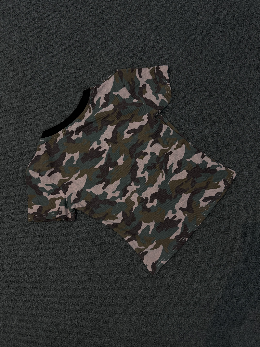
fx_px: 240
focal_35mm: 24
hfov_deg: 56.8
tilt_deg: -84.4
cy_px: 174
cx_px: 130
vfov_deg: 71.6
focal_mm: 6.76
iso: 50
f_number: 1.78
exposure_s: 1/120
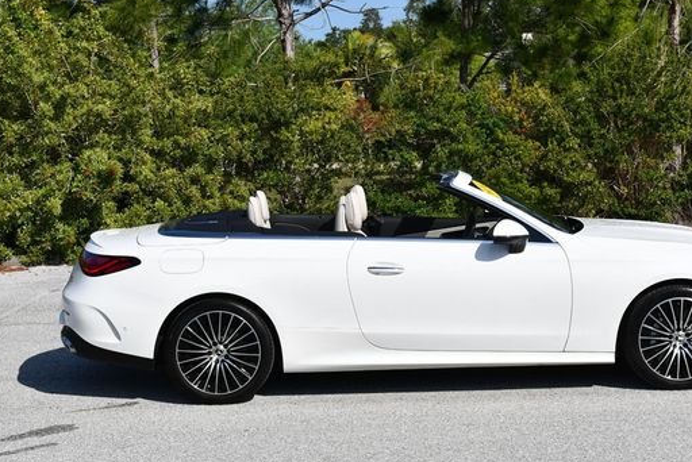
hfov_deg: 26.9
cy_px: 184
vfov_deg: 18.2
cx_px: 418
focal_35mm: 75
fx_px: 1442
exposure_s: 1/320
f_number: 9
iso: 100
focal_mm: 30
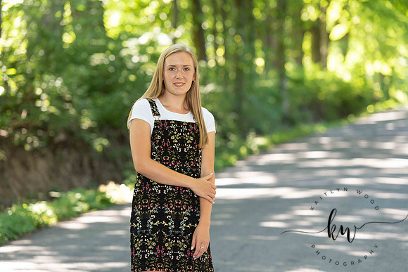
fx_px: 1587
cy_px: 136
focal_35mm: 140
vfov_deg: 9.8
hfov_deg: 14.7
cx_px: 204
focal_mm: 140
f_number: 3.5
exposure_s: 1/200
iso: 640
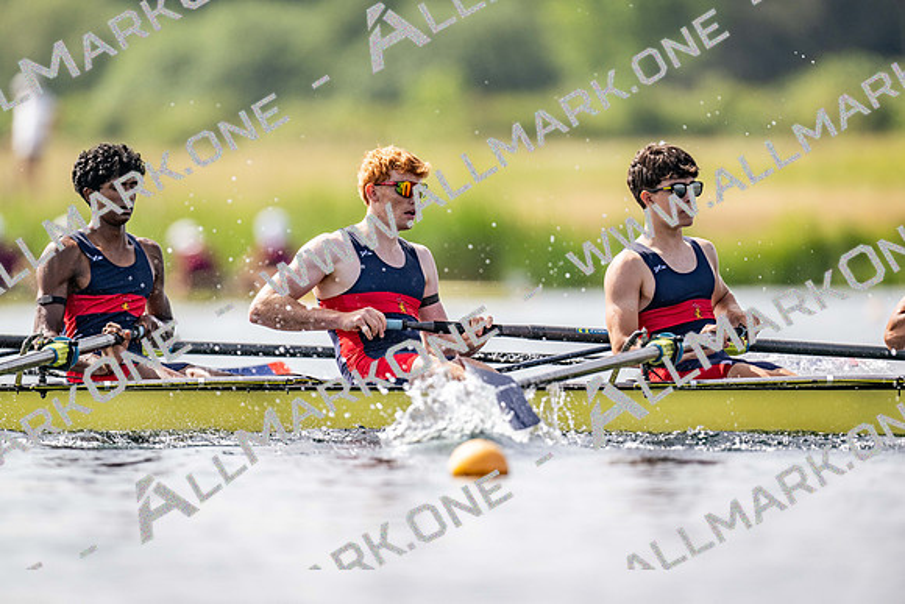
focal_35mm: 600
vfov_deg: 2.3
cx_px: 452
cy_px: 302
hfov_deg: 3.4
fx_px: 15086
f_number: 4
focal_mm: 600
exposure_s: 1/2500
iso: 220
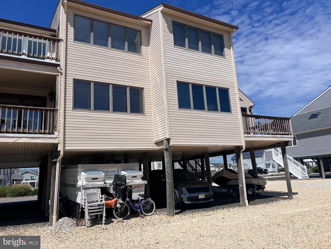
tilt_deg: +12.2
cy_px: 124
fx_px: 249
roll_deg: +3.7
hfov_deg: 67.3
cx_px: 166
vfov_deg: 53.1
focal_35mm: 26
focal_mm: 5.7
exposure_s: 1/8696
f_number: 1.5
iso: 50
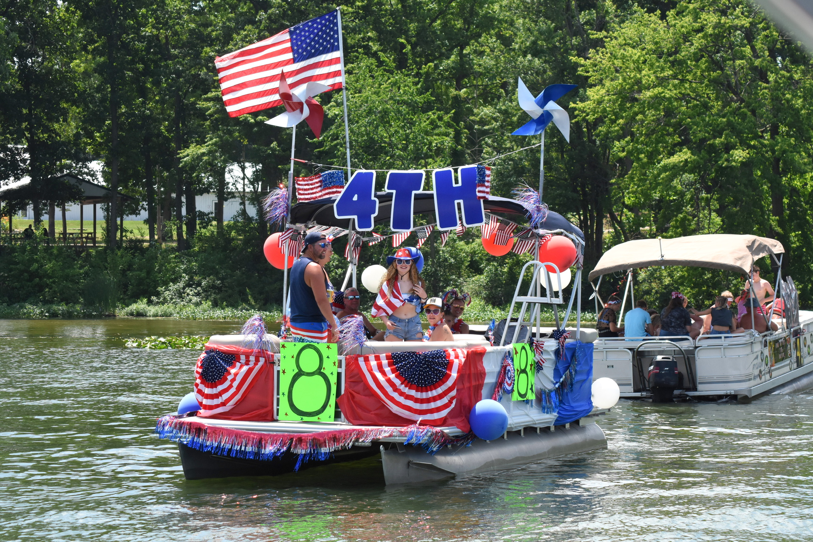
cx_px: 406
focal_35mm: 105
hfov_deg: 19.5
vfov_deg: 13.0
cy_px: 271
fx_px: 2371
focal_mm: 70
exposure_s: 1/1250
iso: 800
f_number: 9
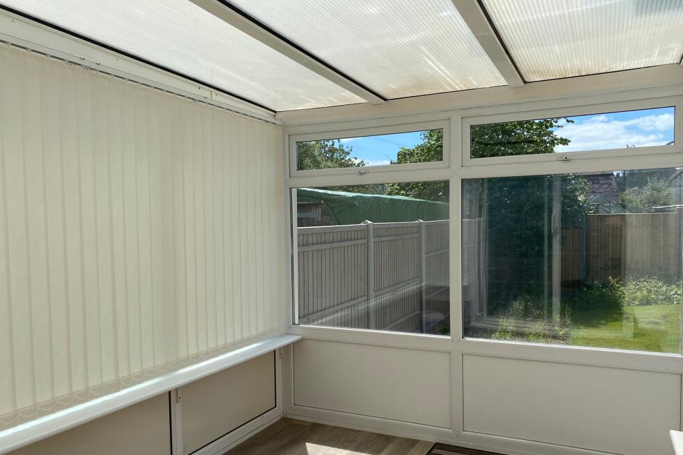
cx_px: 349
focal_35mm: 28
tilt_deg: -4.1
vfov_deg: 46.3
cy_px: 253
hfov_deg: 65.5
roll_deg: +1.1
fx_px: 531
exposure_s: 1/3610
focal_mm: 4.25
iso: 32
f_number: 1.8
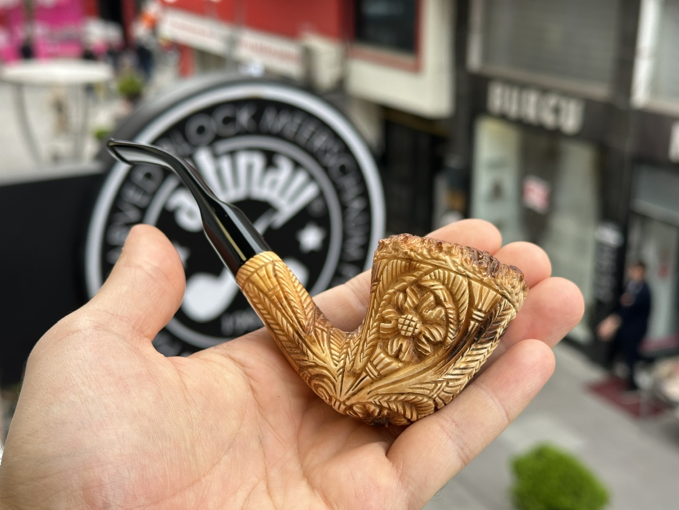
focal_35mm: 48
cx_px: 340
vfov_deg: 30.3
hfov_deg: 39.7
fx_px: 942
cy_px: 255
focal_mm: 6.86
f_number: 1.78
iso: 50
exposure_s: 1/174
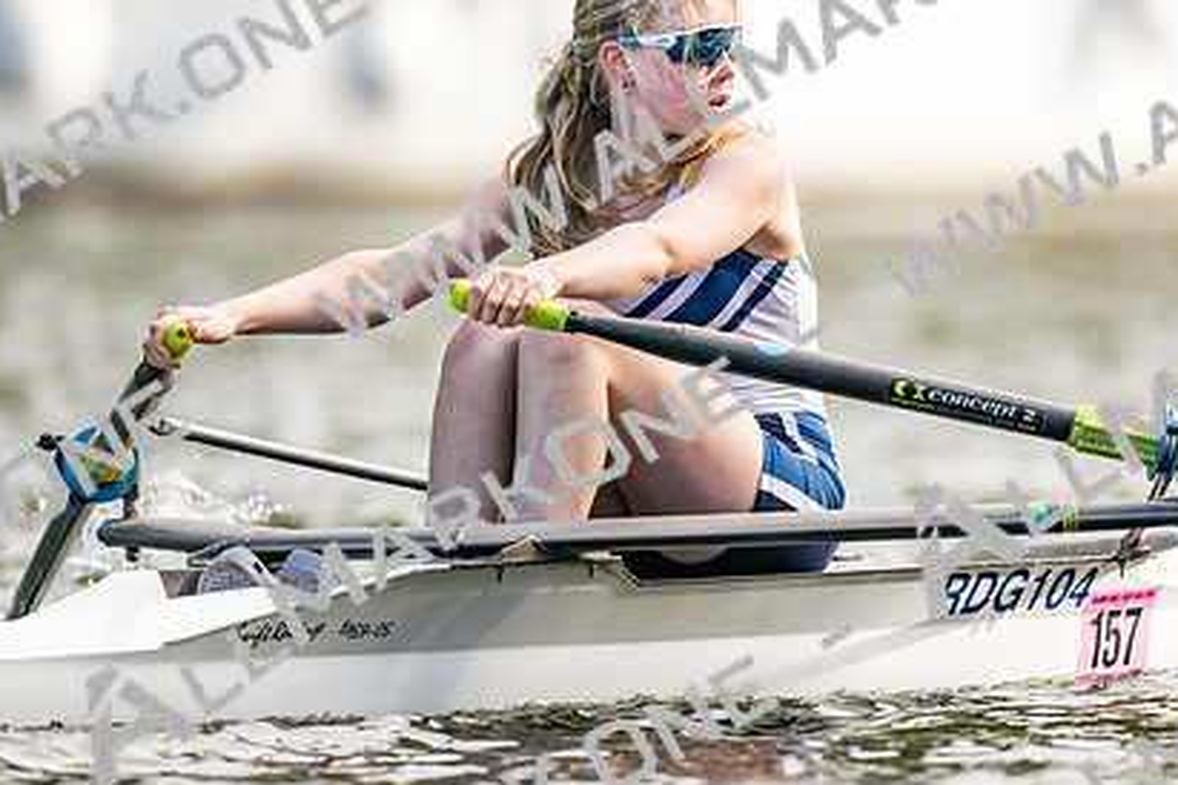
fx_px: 27681
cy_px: 348
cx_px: 668
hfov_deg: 2.4
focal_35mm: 846
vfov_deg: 1.6
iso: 450
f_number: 4
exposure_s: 1/2500
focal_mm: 600
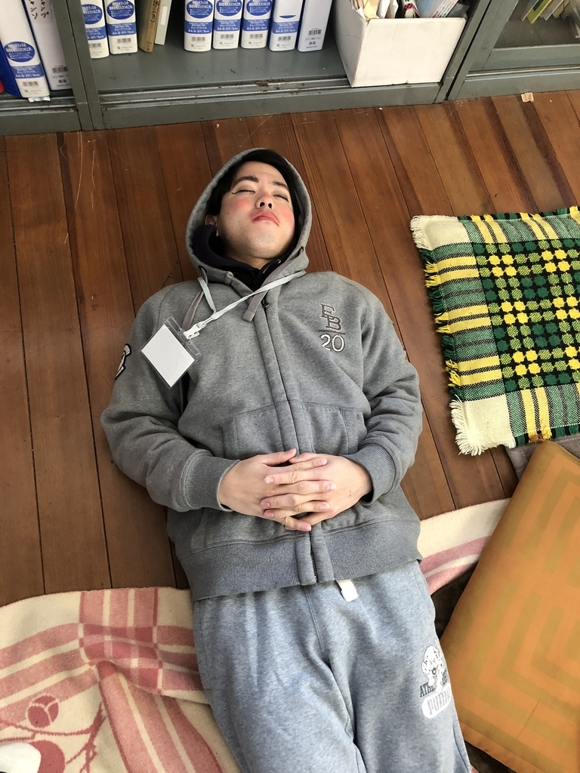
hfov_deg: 49.7
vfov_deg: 63.4
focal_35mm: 28
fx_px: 626
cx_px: 290
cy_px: 386
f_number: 1.8
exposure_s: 1/15
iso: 64
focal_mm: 4
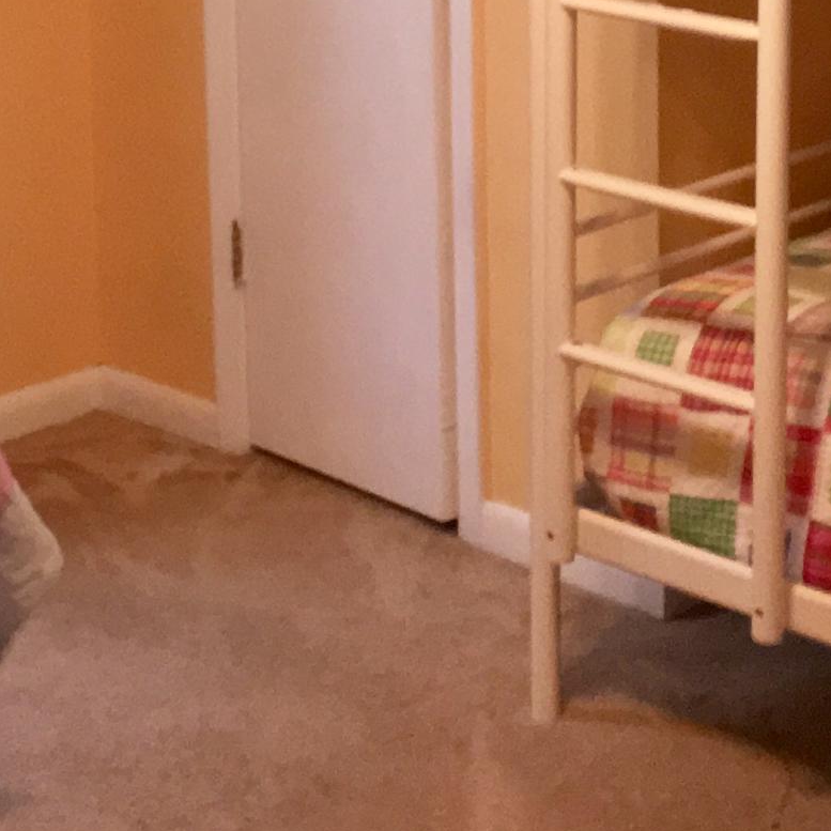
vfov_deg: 16.8
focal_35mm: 99
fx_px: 2689
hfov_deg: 17.5
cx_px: 268
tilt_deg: -7.1
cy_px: -178
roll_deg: +1.4
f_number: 2.2
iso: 125
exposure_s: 1/30
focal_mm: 4.15
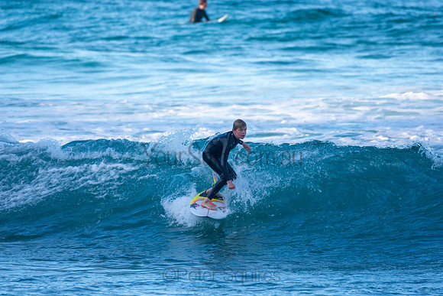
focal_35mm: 750
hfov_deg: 2.7
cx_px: 222
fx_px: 9231
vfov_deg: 1.8
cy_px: 148
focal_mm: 500
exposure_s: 1/1250
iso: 500
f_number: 5.6
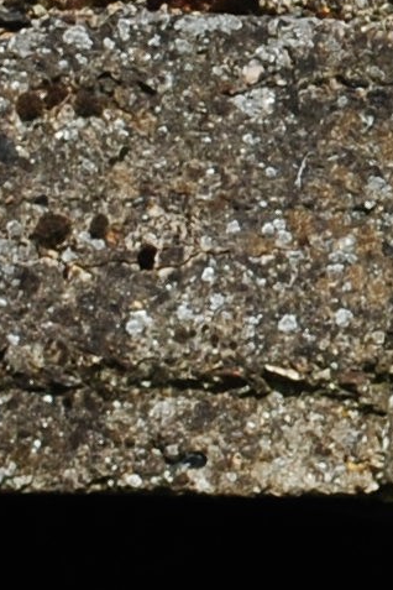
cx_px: 876
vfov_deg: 3.1
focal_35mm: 671
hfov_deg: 2.0
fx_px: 10988
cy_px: -236
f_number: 10
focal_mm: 55
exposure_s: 1/250
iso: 140
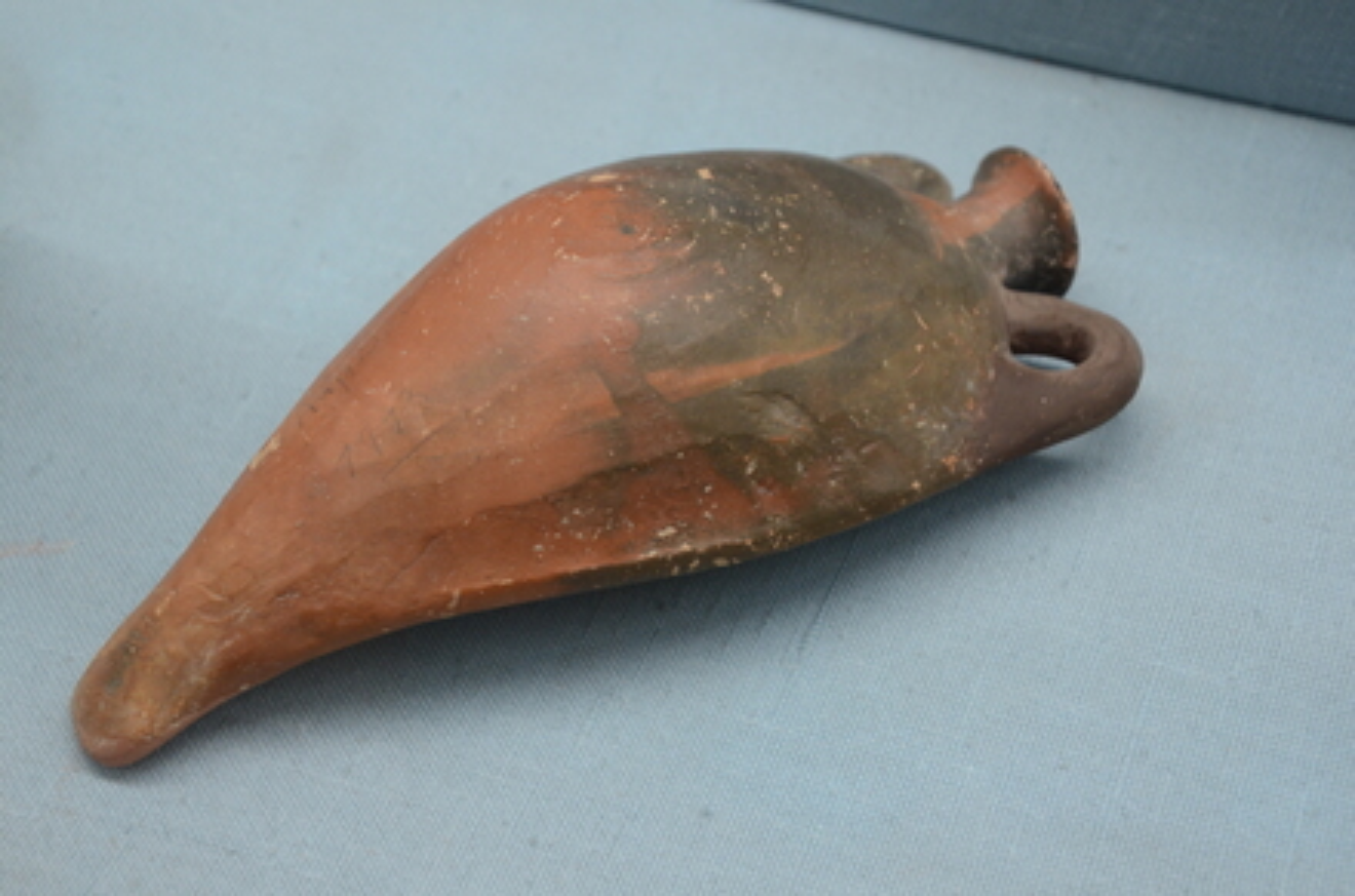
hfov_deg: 35.1
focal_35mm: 57
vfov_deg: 23.7
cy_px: 448
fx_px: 2140
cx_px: 678
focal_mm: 38
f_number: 4.5
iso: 1000
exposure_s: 1/50
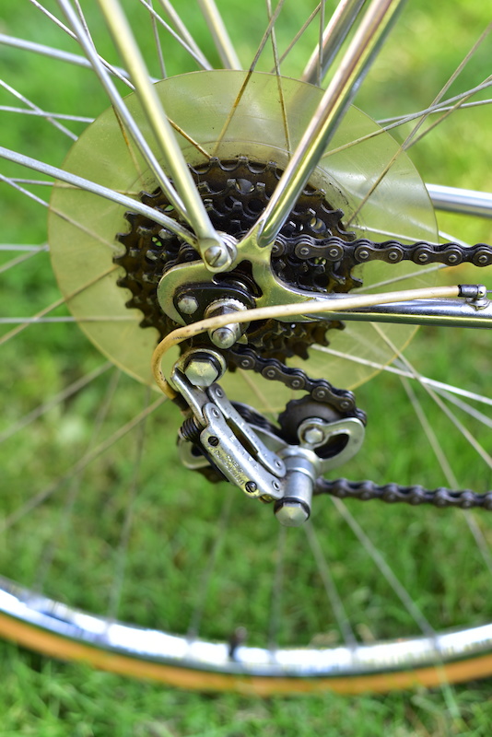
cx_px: 246
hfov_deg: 27.0
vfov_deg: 39.6
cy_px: 368
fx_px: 1024
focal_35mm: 50
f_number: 3.2
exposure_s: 1/160
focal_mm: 50
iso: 400
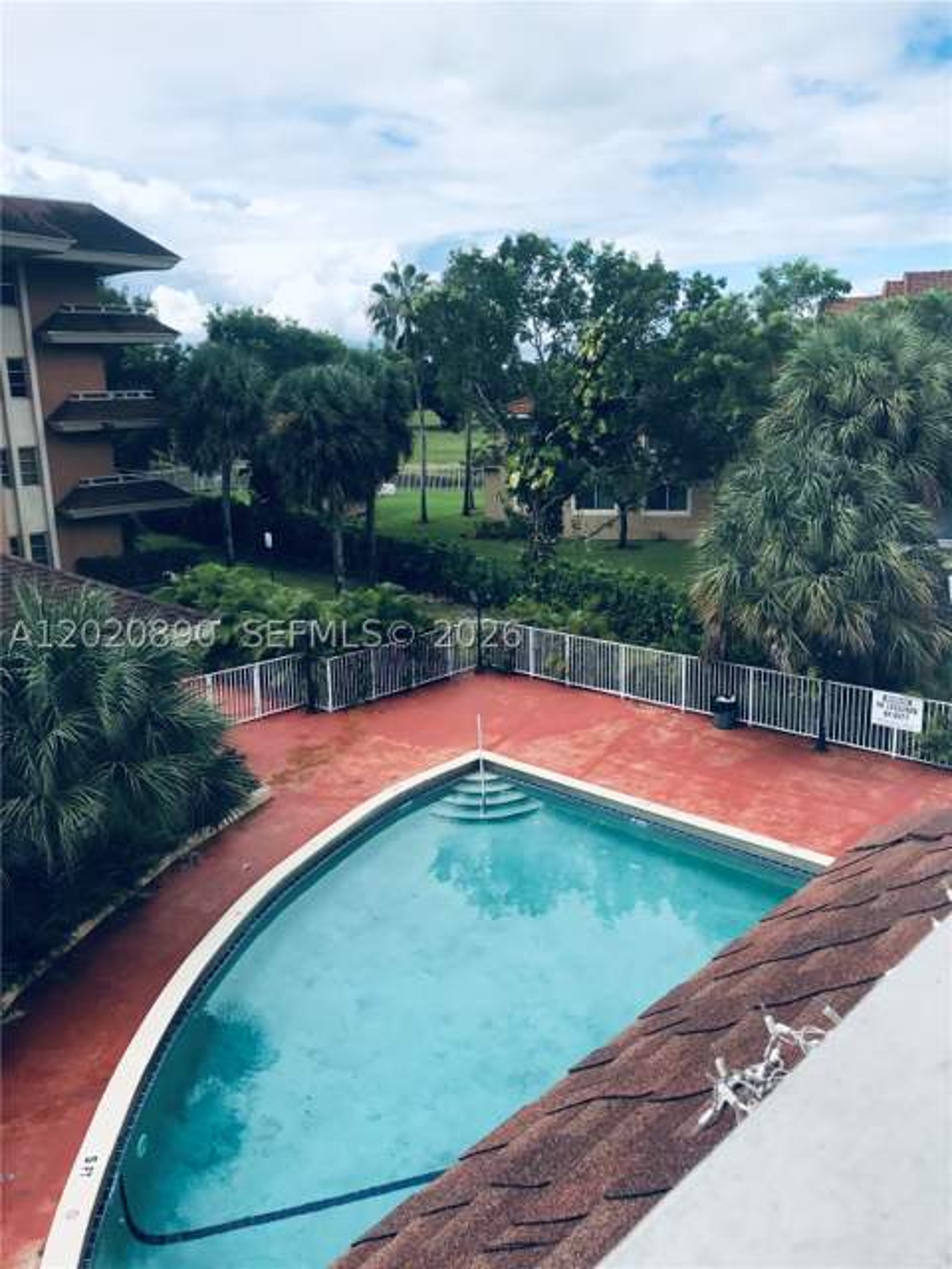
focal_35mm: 28
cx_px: 476
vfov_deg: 63.4
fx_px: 1027
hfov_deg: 49.7
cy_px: 634
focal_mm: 3.99
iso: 20
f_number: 1.8
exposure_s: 1/2591
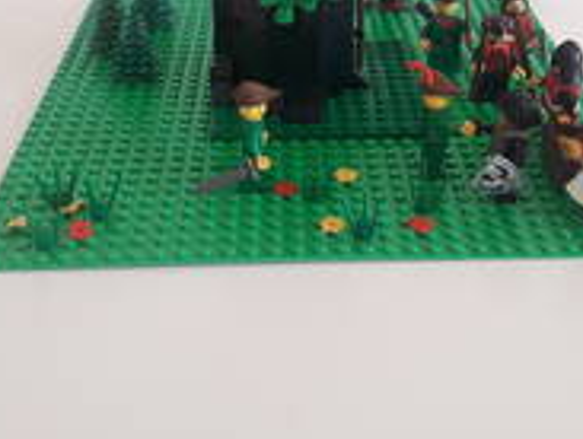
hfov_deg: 36.1
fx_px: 894
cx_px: 325
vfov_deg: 26.4
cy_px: 19
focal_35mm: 53
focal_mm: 3.6
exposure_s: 1/50
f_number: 1.9
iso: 40
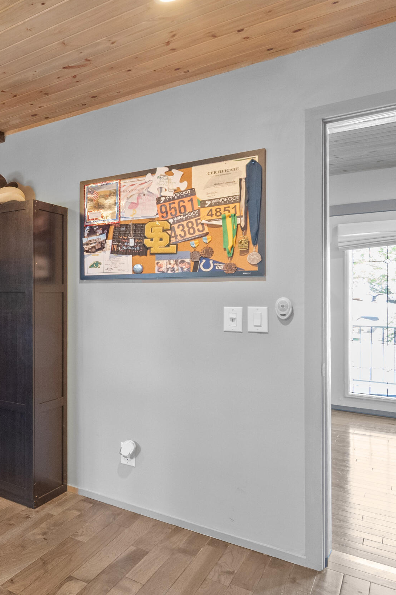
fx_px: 446
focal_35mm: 27
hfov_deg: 34.8
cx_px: -109
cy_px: 281
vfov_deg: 67.3
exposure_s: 1/1.25
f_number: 8
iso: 800
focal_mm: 10
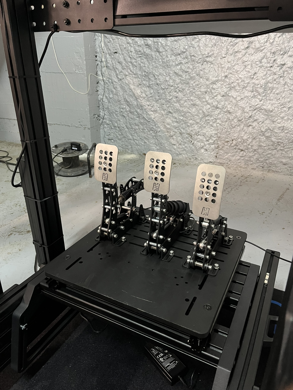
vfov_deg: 67.3
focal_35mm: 26
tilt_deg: -23.3
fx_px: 293
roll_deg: +0.1
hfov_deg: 53.1
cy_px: 195
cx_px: 146
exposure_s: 1/25
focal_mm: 5.1
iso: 500
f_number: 1.6
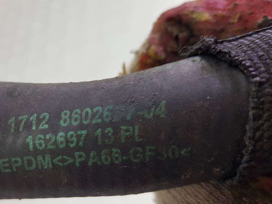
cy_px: 124
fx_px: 283
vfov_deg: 39.5
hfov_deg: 50.2
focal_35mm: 36
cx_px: 85
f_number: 1.7
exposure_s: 1/50
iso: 50
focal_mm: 4.2
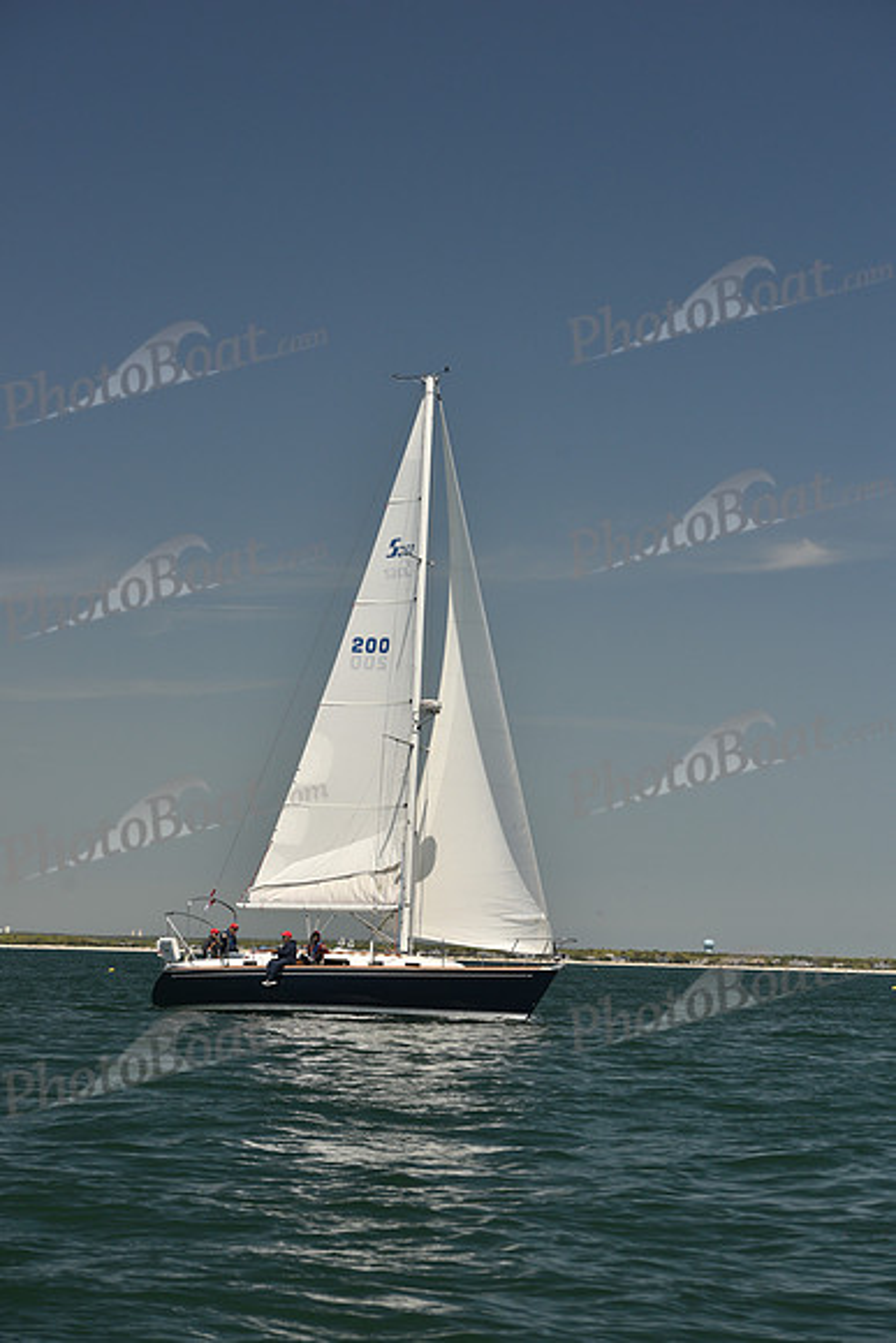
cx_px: 448
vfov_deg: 22.1
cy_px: 672
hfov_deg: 14.9
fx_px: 3432
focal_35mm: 92
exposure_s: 1/800
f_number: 6.3
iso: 250
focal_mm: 92
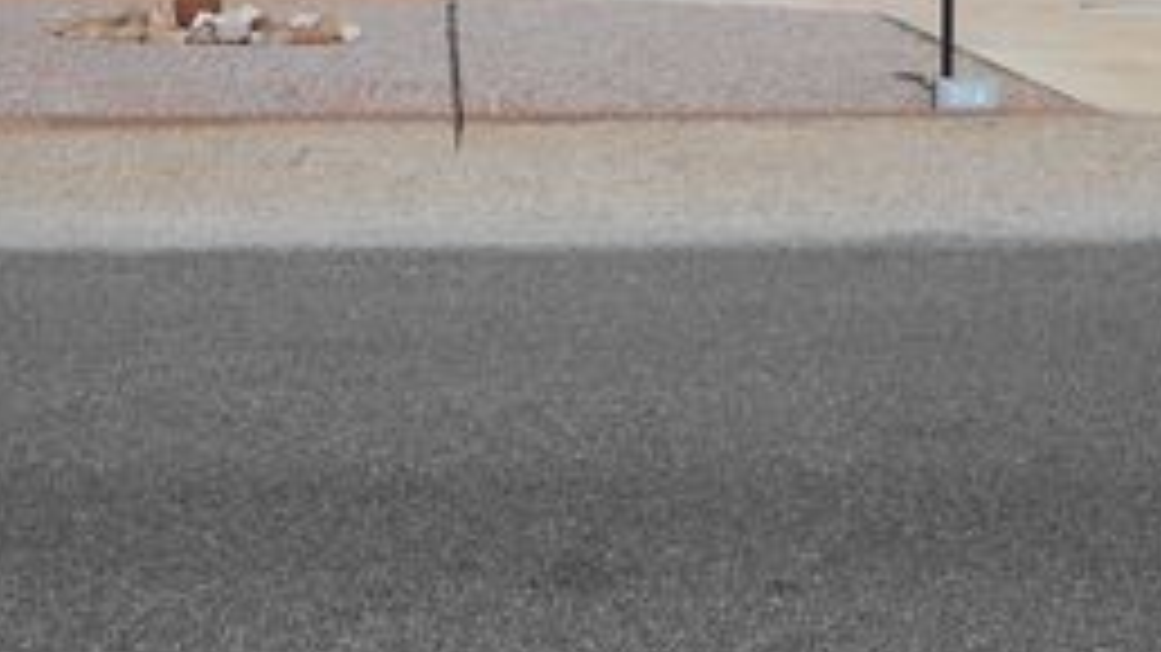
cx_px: 513
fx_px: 1693
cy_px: 11
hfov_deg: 37.8
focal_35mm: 55
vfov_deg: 21.1
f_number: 8
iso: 80
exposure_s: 1/320
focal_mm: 4.6
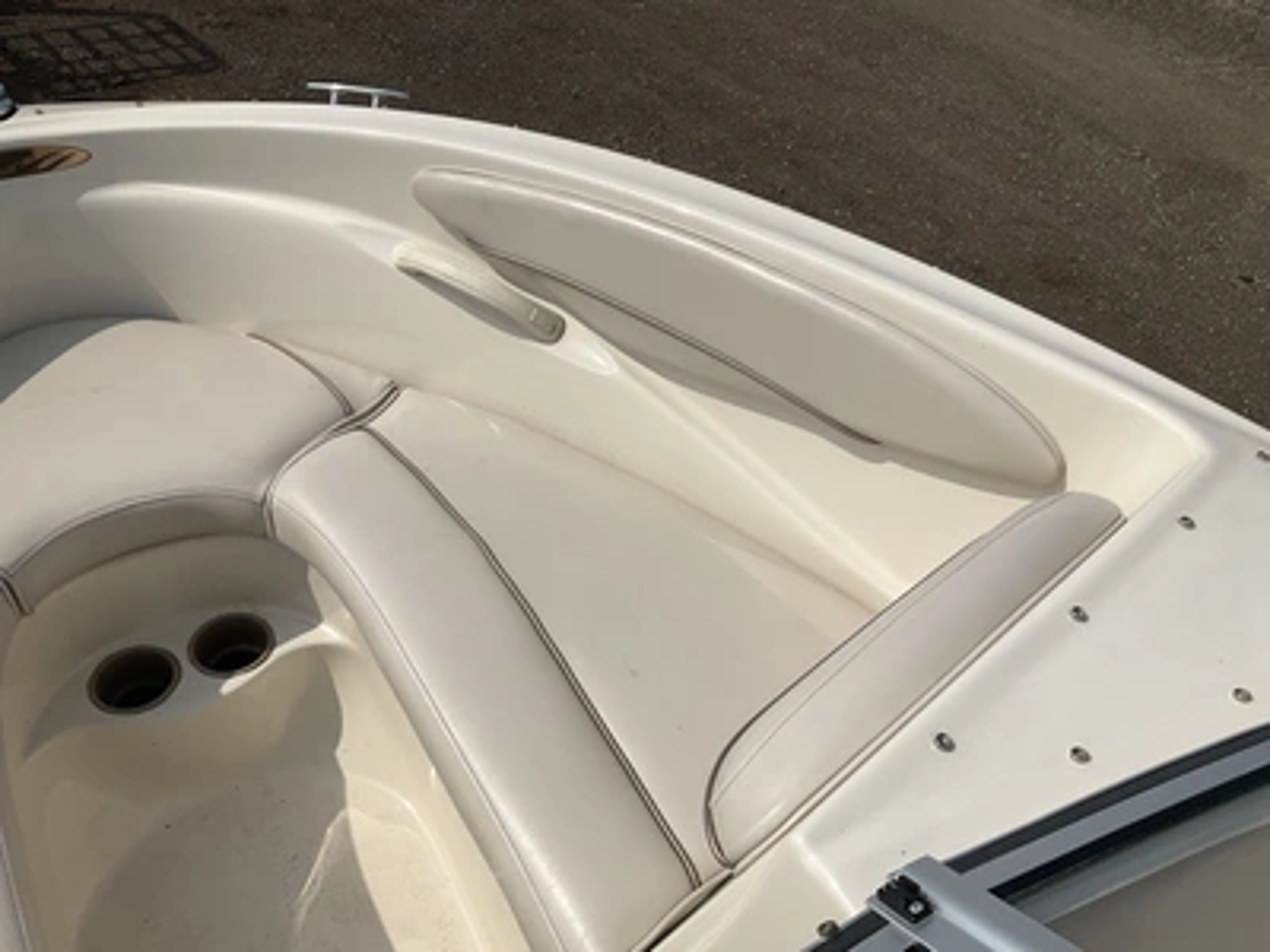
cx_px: 635
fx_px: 1064
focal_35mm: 29
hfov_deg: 61.7
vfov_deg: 48.2
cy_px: 476
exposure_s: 1/6536
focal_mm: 3
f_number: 1.8
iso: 25
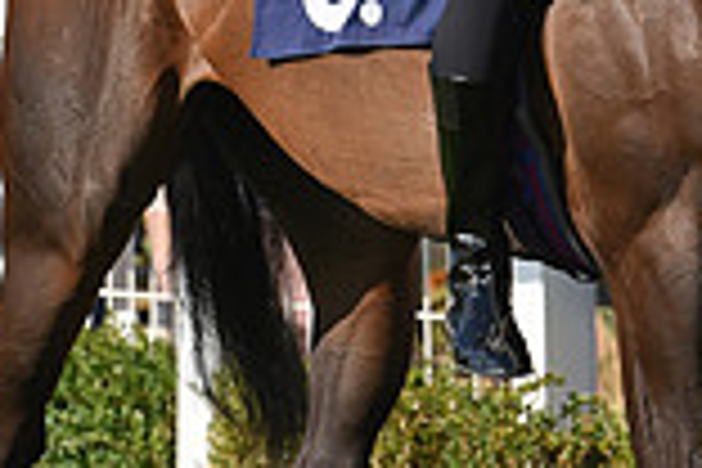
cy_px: -398
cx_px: 518
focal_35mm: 743
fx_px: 14487
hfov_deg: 2.8
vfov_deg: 1.8
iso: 500
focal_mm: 200
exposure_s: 1/2500
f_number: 5.6
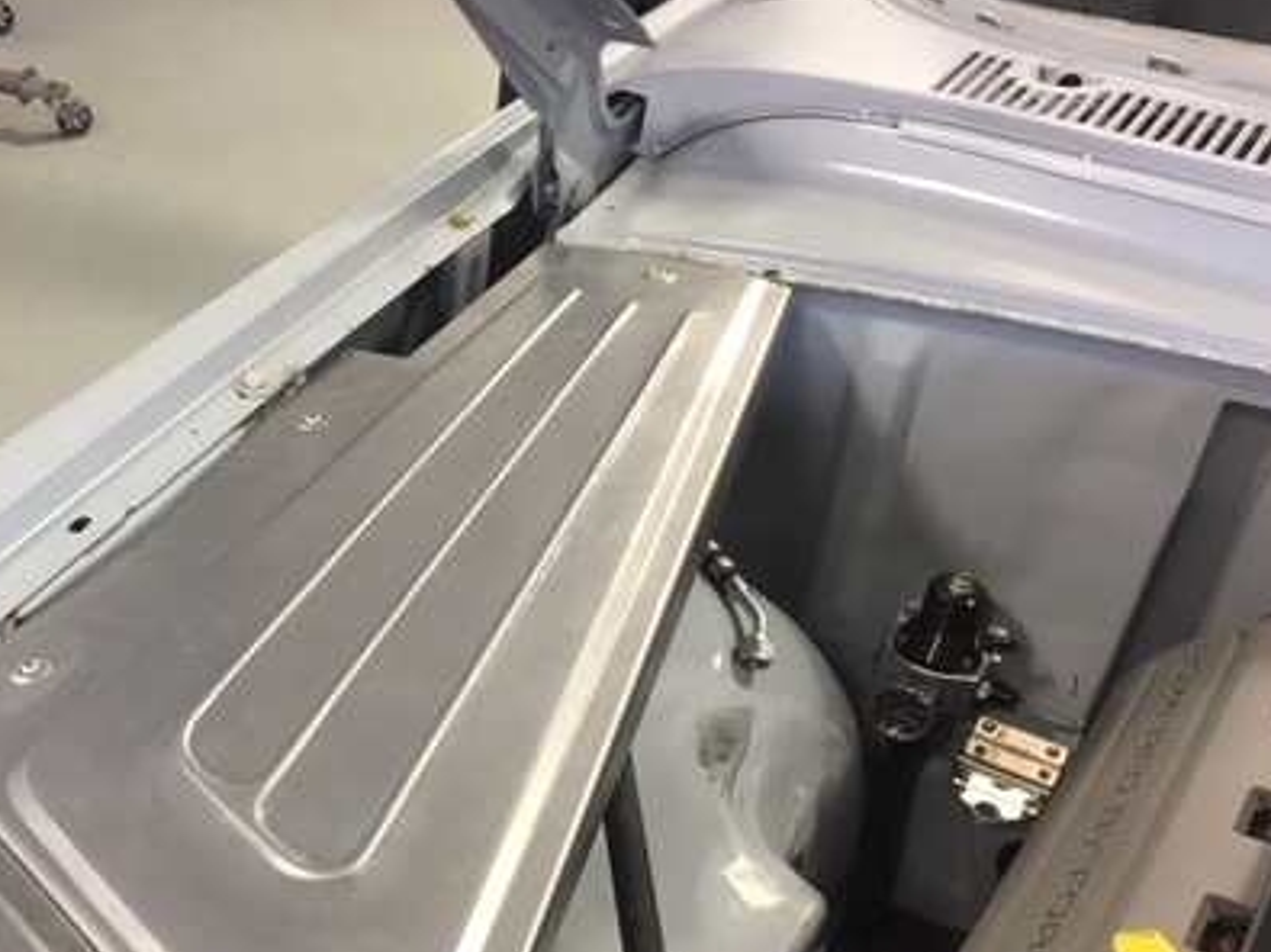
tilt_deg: -37.2
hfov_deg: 39.4
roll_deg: -2.3
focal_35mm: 47
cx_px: 331
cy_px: 643
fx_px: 1725
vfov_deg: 30.6
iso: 64
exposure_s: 1/30
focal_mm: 4.15
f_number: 2.2
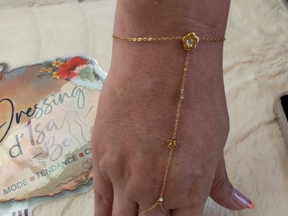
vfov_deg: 46.3
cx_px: 145
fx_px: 250
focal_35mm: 30
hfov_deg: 60.0
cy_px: 137
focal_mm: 1.96
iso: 100
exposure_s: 1/100
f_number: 2.2
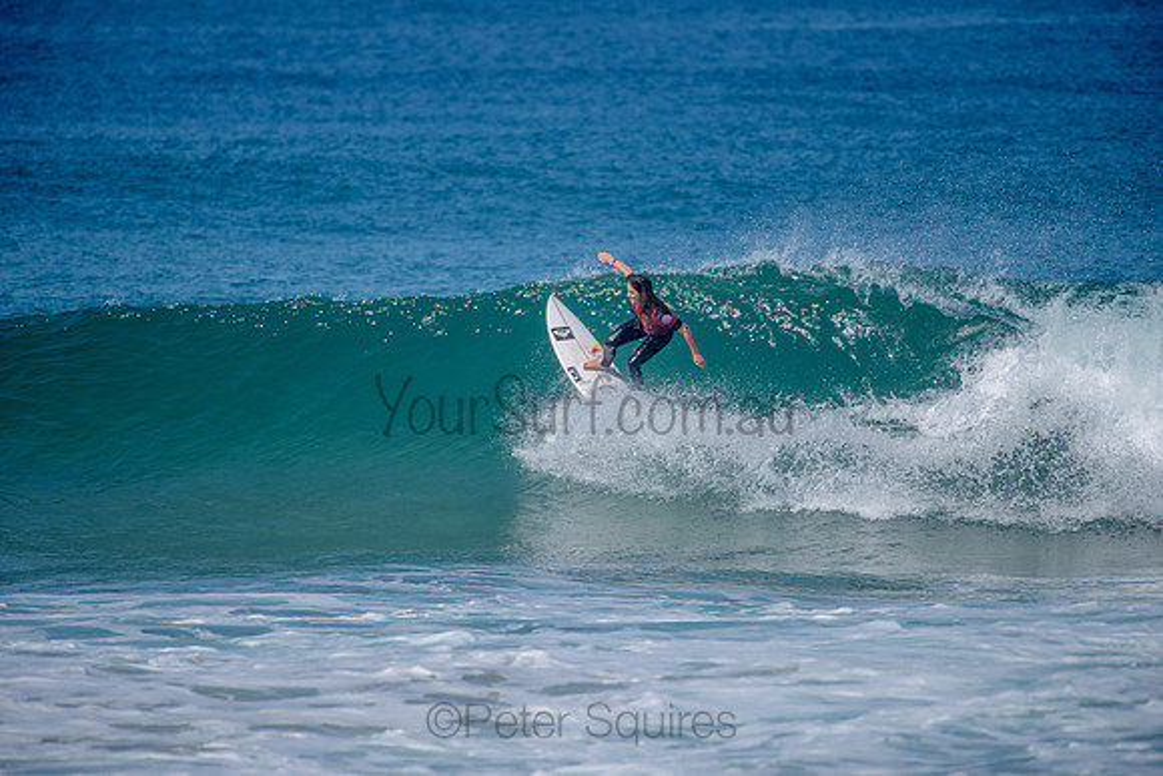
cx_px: 582
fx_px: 16156
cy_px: 388
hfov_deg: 4.1
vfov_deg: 2.8
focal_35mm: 500
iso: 160
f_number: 5.6
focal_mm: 500
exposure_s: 1/2000
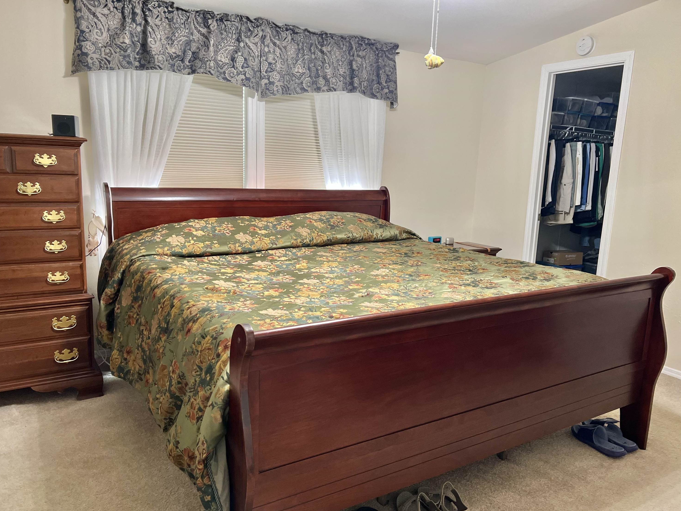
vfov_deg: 51.4
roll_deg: -1.8
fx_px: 531
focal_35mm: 27
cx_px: 351
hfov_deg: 65.3
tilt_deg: -11.7
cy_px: 264
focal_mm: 5.7
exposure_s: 1/60
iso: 250
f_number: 1.5
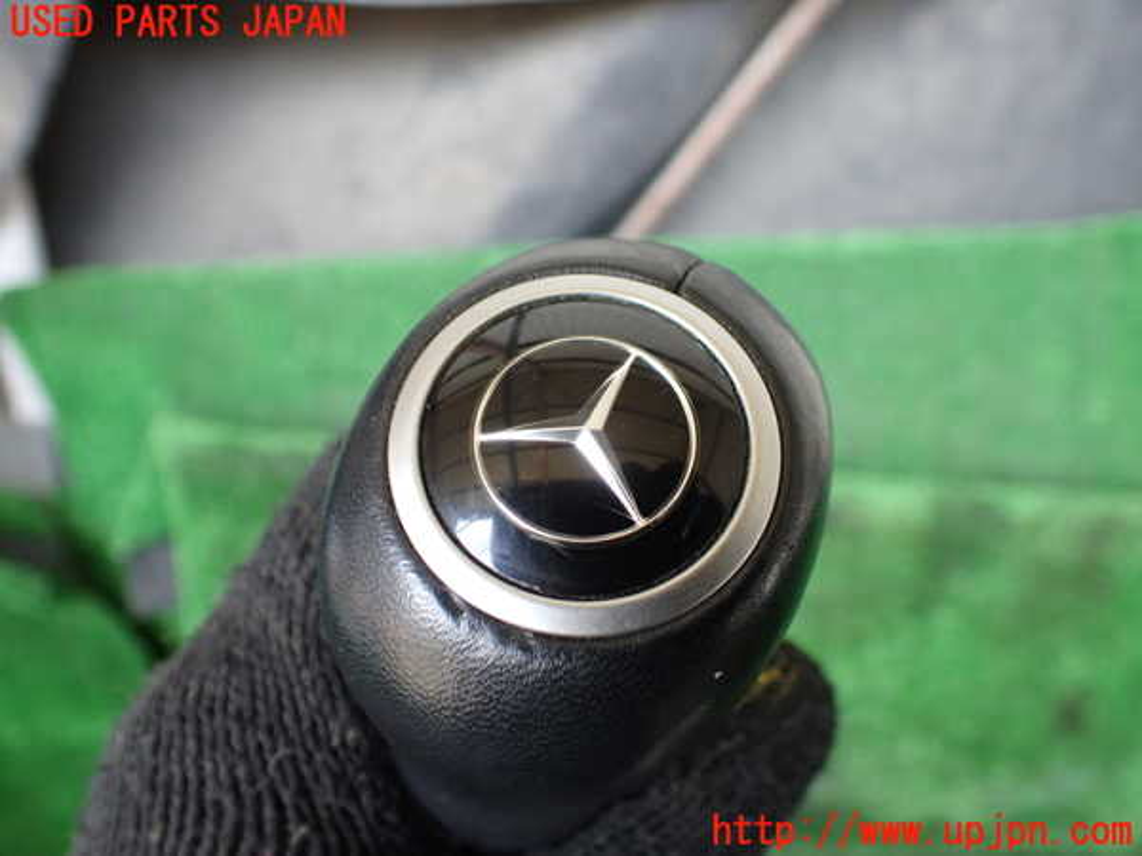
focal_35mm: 30
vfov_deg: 46.8
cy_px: 428
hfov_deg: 60.0
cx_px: 571
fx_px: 990
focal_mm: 5.4
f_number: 2.3
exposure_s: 1/125
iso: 320
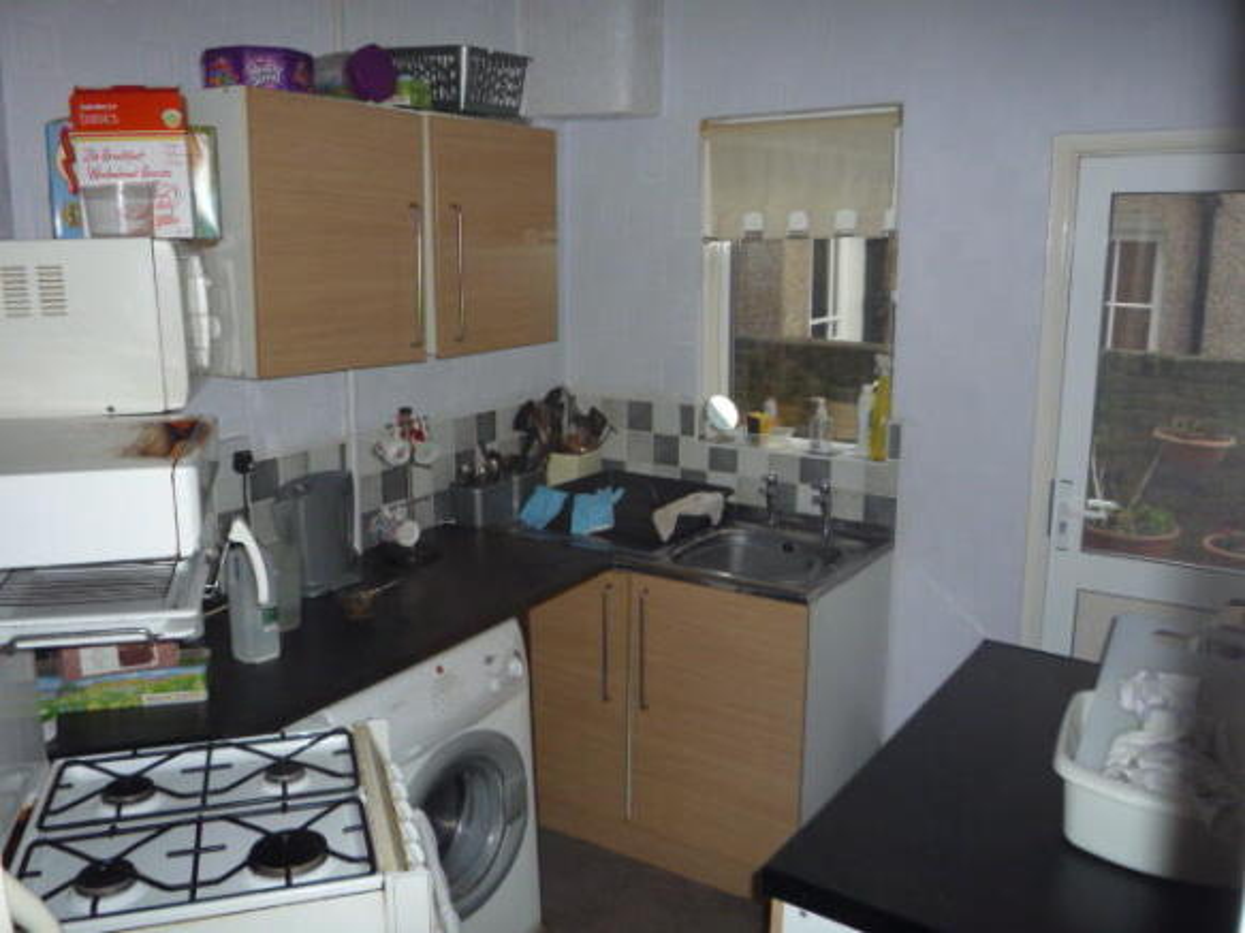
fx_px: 1079
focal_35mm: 30
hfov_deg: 60.0
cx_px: 622
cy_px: 466
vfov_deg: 46.8
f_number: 3.3
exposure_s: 1/30
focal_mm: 5.2
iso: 125
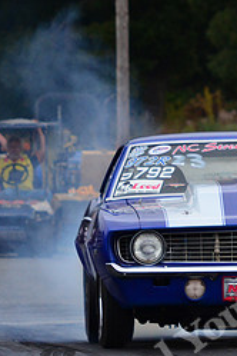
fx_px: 6892
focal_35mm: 698
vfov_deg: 3.0
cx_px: 307
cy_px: 273
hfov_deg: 2.0
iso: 1000
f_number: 5.6
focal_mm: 200
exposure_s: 1/2000
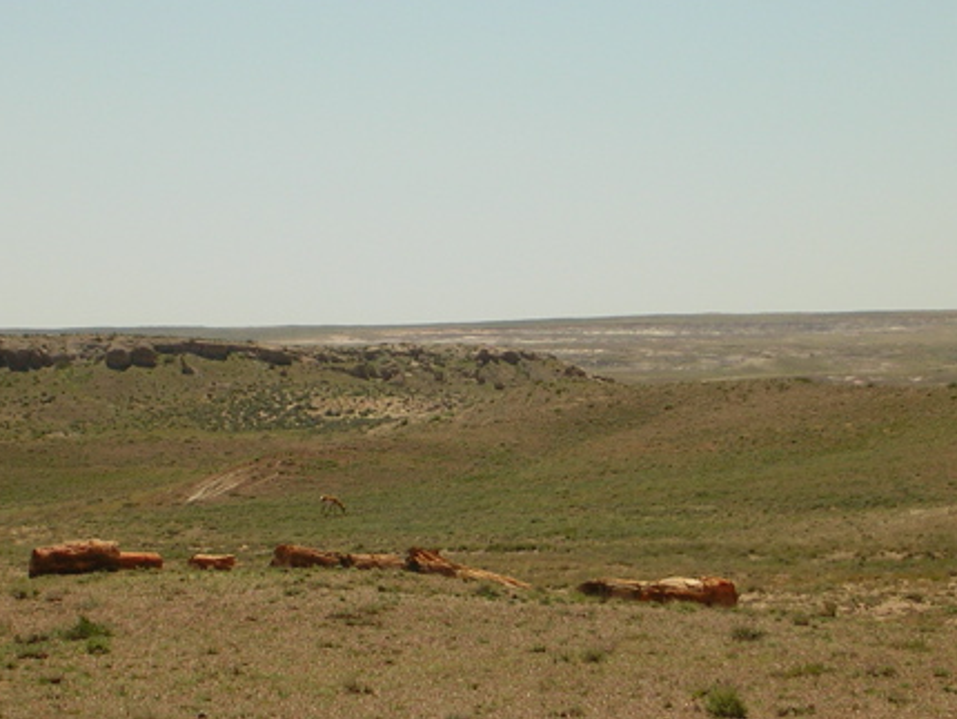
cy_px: 381
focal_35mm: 171
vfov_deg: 8.7
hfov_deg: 11.5
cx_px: 392
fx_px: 4730
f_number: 4.9
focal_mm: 17.4
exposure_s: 1/572
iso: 50
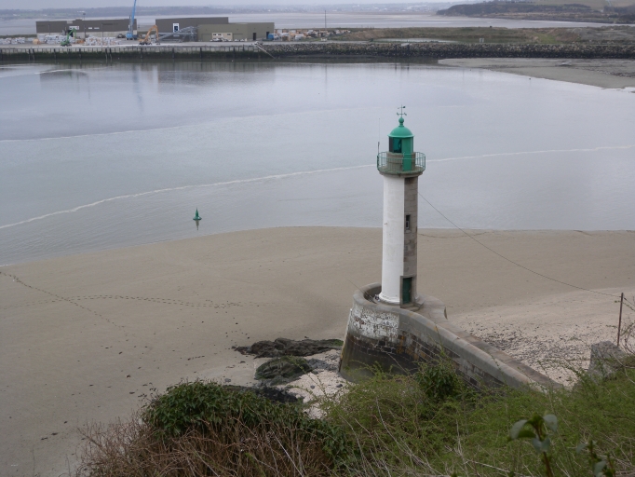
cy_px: 238
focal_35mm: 47
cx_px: 318
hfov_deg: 40.4
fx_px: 862
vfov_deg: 30.9
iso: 64
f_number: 3.7
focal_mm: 10
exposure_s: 1/112
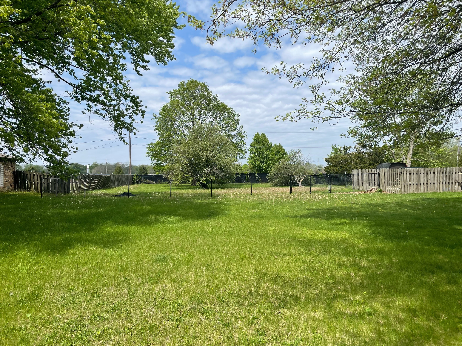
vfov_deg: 53.1
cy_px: 173
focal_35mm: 26
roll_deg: -0.5
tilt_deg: +2.1
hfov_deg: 67.3
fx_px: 347
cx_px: 231
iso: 32
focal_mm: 4.2
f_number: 1.6
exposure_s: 1/3731
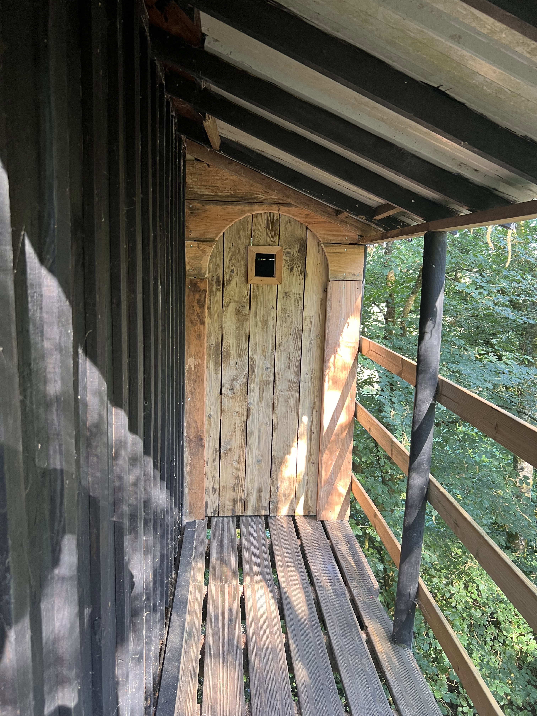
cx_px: 268
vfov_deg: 67.3
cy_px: 358
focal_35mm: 26
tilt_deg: -9.1
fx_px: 538
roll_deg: -1.0
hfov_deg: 53.1
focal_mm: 5.7
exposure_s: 1/67
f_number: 1.5
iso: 125
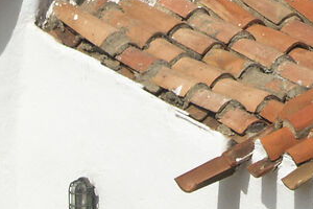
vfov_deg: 2.2
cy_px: -382
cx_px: 465
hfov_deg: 3.3
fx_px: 5416
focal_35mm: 623
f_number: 10
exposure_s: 1/400
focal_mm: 52
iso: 200
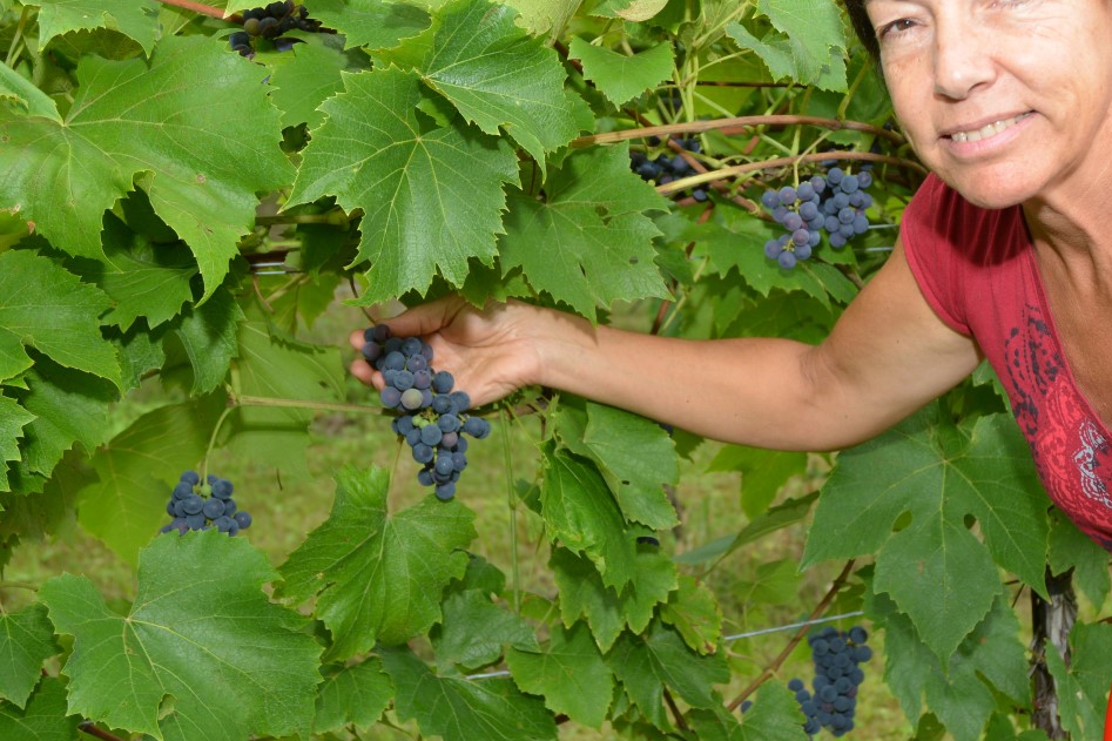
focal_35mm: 65
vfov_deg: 20.9
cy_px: 342
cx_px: 773
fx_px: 2007
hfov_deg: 30.6
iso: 500
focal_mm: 38
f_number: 7.1
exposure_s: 1/250
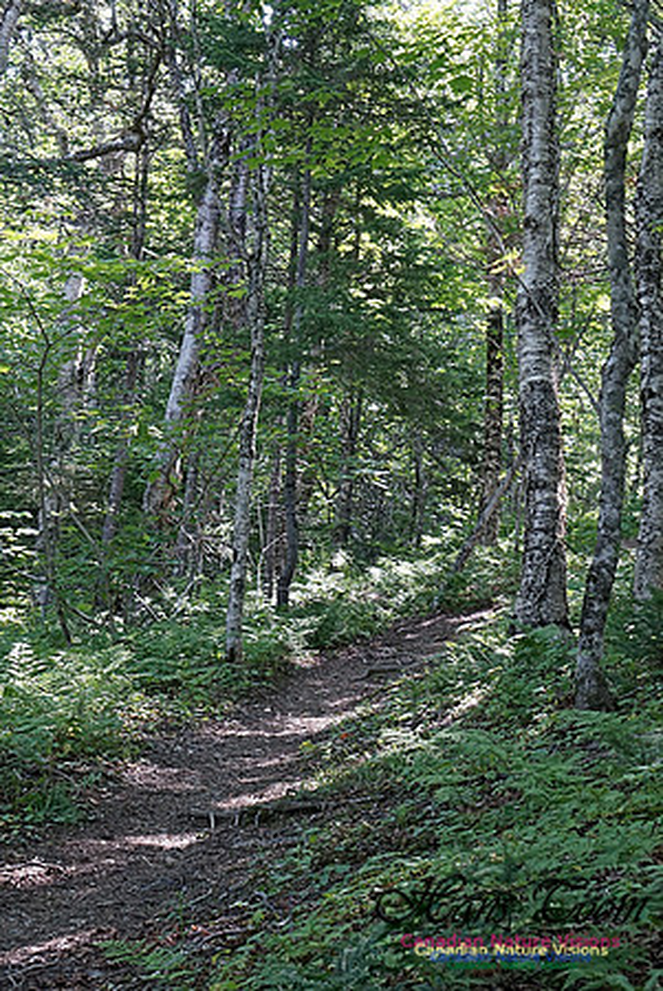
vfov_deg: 24.6
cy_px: 496
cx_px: 332
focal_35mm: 82
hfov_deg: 16.6
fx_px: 2274
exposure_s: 1/40
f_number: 9
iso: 800
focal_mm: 55
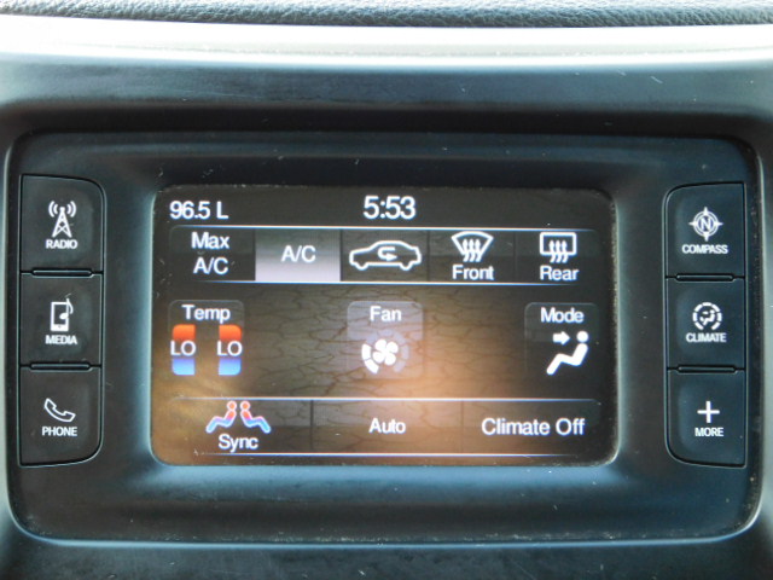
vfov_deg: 18.4
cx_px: 386
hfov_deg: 24.4
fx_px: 1786
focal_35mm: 80
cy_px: 290
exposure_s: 1/30
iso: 320
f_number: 4.4
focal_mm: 14.2
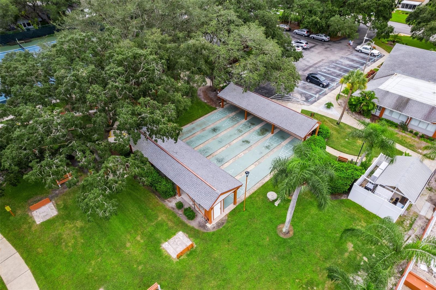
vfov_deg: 57.2
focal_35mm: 22
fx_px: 266
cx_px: 218
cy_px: 145
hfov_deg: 78.6
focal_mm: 8.38
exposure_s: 1/1000
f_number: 2.8
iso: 120
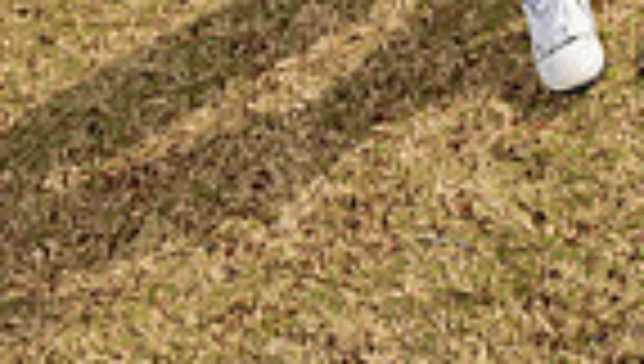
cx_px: 423
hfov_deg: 20.8
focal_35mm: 102
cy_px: -517
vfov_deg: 10.3
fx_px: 1745
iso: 100
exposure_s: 1/250
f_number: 8
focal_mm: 31
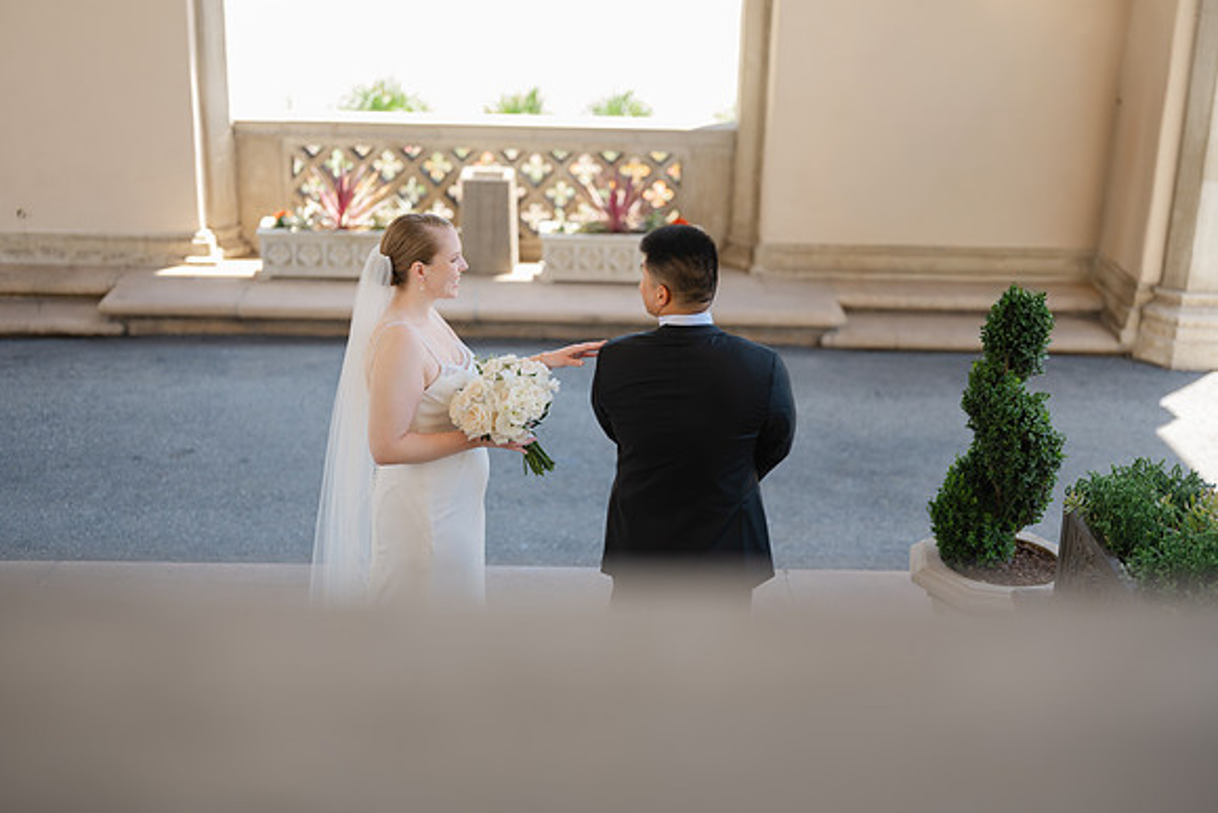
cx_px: 609
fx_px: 1548
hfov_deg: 42.9
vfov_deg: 29.4
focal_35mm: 46
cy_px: 356
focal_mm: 55
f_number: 1.7
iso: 80
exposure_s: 1/250
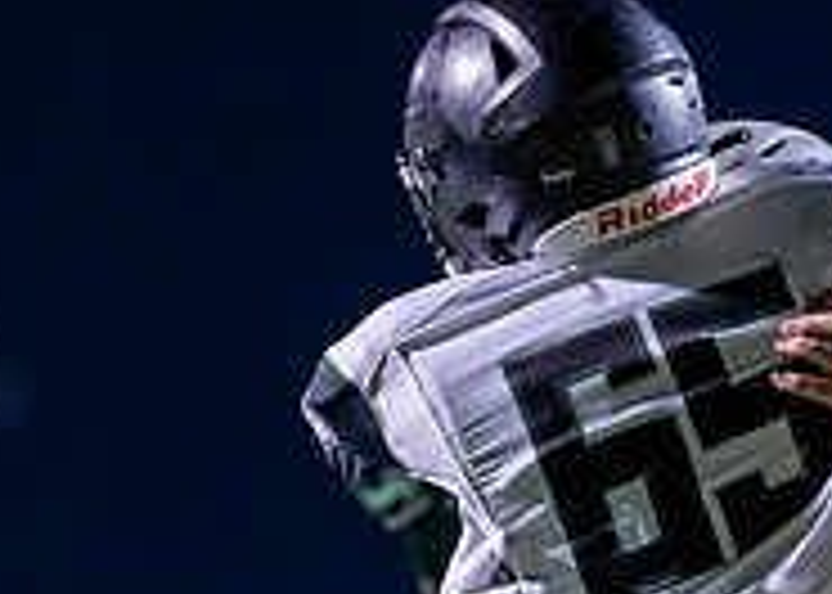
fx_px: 15141
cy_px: 929
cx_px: 323
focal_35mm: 641
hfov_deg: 3.1
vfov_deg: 2.2
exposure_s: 1/640
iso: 1250
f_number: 1.8
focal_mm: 135
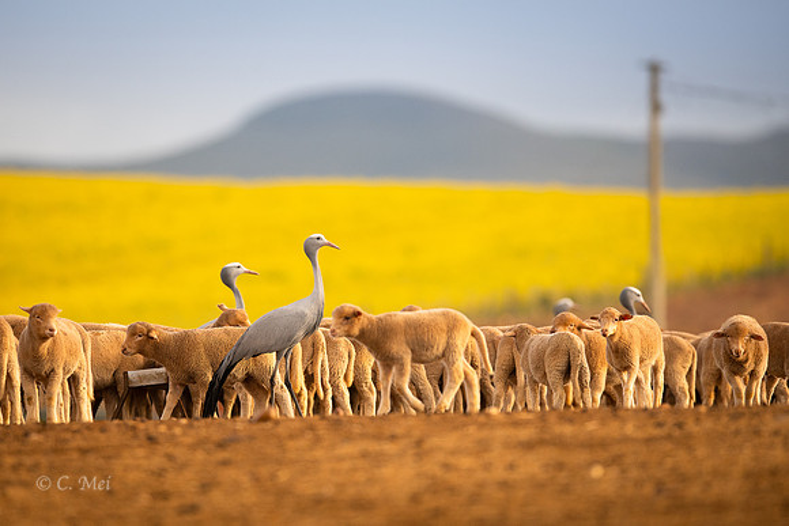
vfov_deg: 2.0
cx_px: 336
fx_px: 15113
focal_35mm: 689
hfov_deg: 3.0
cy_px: 282
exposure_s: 1/1000
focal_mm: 600
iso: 640
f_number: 4.5
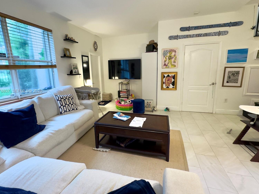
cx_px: 127
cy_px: 91
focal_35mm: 15
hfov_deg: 98.2
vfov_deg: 81.7
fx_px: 112
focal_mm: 2.22
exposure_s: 1/60
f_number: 2.2
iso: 800
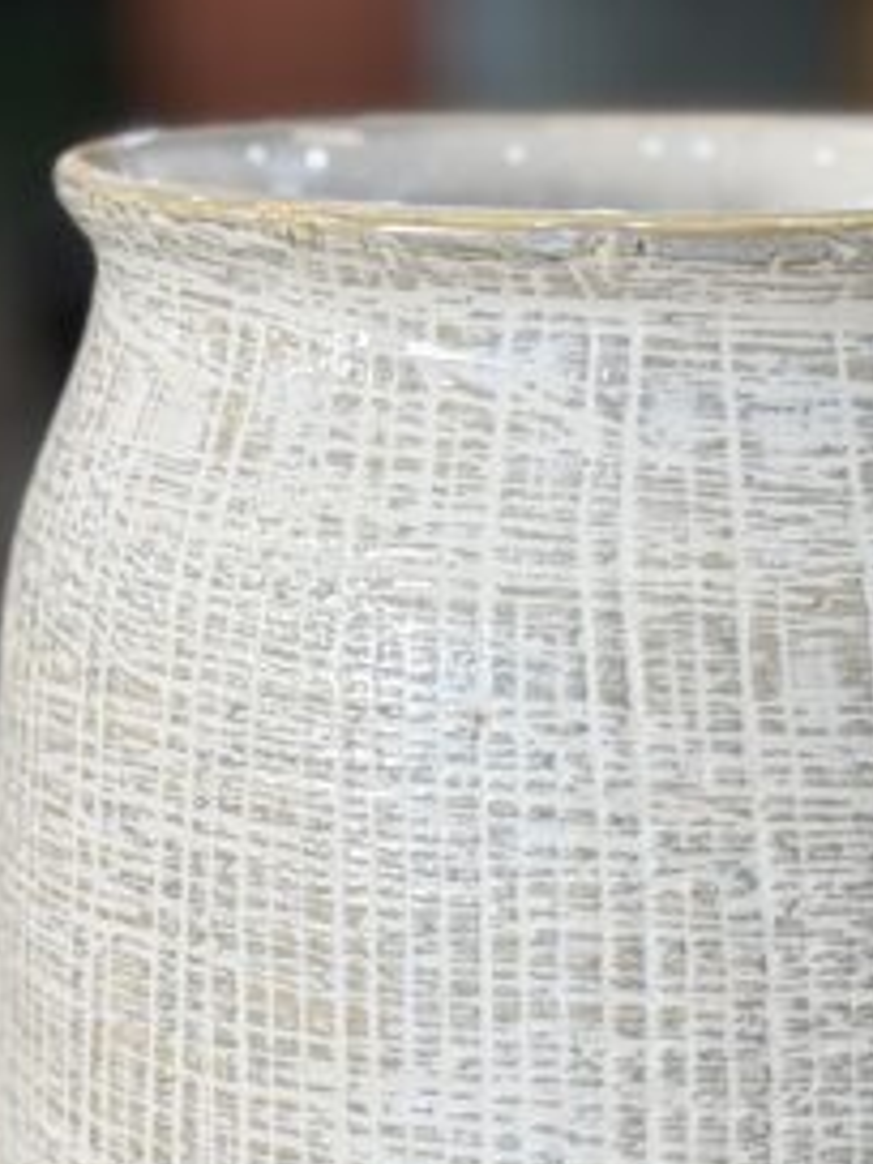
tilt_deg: -17.4
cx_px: 775
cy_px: 1639
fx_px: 6086
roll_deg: -0.2
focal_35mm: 181
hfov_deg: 8.2
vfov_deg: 10.6
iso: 64
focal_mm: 6.76
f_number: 1.78
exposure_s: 1/60
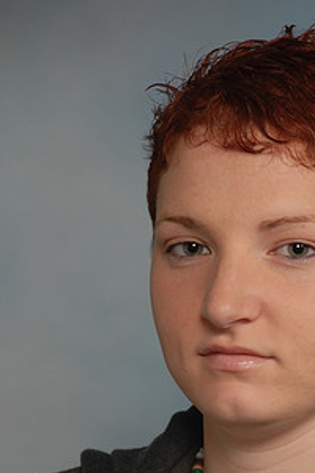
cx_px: 299
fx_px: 4002
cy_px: 434
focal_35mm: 305
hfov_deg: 4.5
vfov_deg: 6.7
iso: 100
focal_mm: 105
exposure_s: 1/125
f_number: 5.6
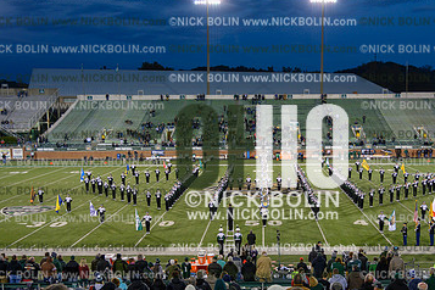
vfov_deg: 31.2
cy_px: 163
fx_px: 520
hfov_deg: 45.2
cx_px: 262
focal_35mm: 43
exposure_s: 1/320
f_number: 4
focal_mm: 26.5
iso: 2000
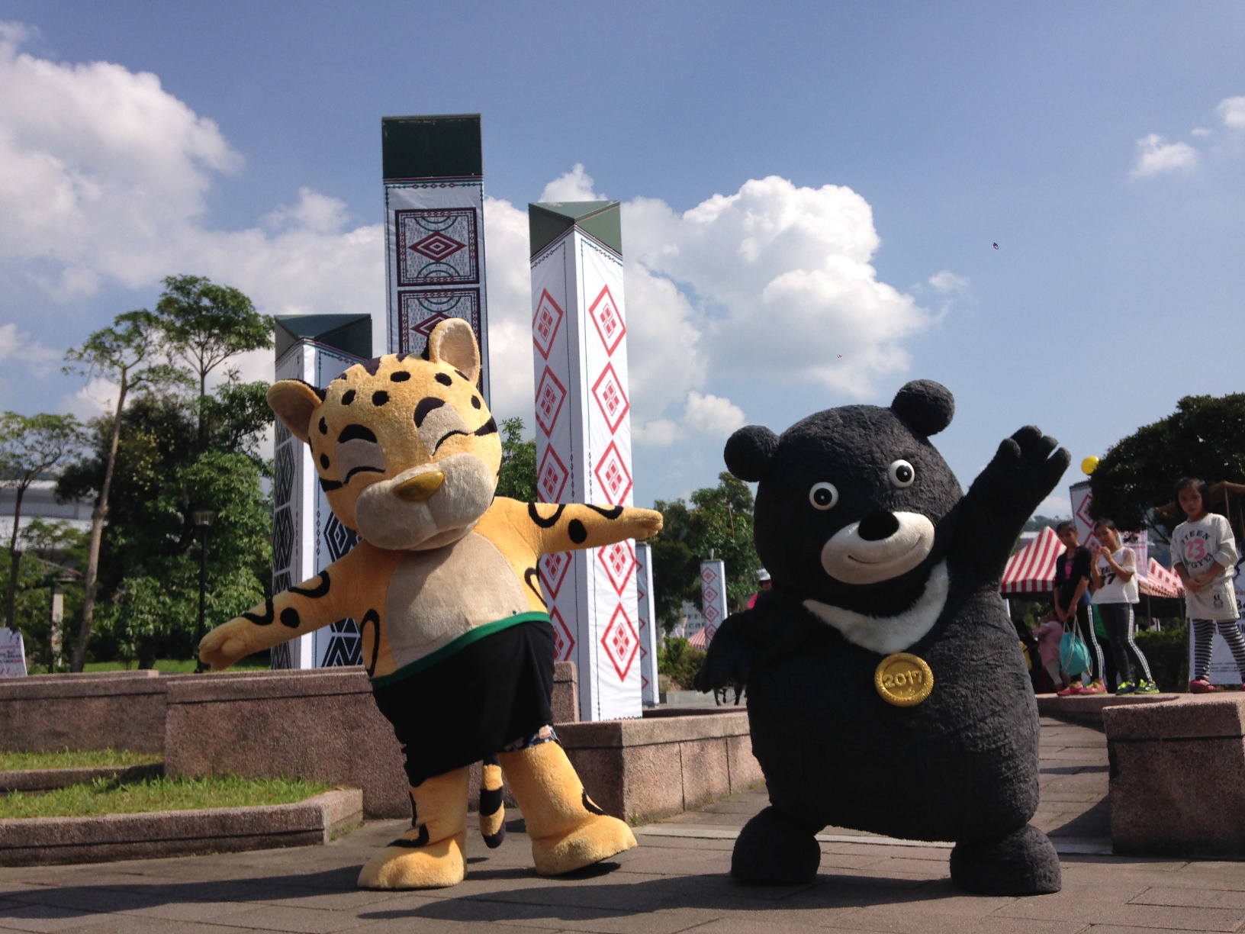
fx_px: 1187
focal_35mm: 33
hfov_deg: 55.4
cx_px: 622
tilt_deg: +11.2
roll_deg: +2.1
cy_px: 467
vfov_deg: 42.9
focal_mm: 4.12
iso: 50
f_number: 2.4
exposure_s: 1/2262
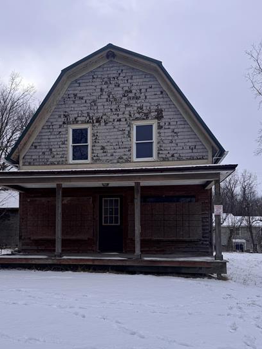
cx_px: 102
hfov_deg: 41.6
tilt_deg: +4.0
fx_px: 343
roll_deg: +0.1
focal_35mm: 34
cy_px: 216
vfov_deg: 53.4
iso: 80
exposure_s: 1/4950
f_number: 1.78
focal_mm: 6.76
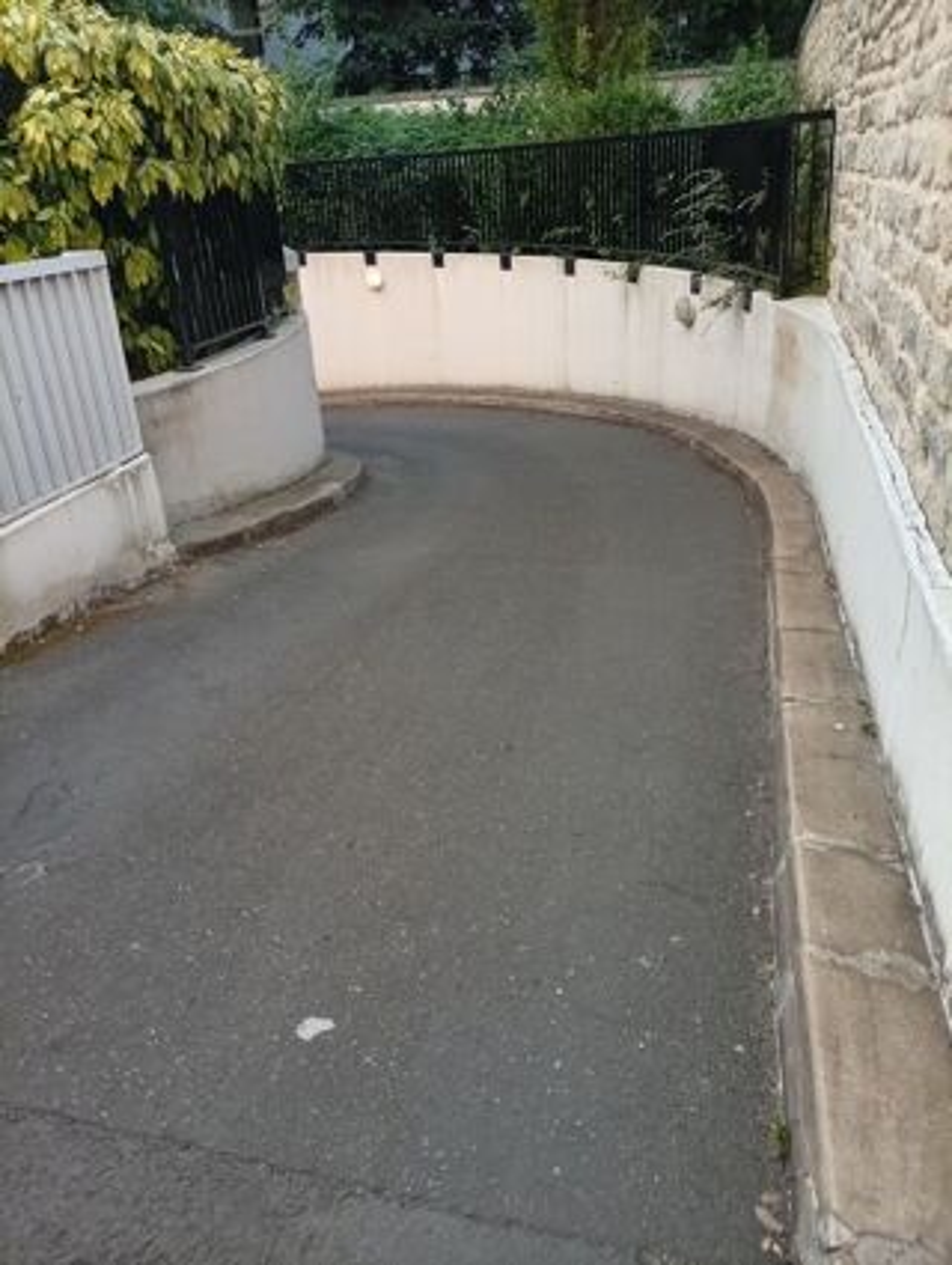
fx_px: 988
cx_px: 476
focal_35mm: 27
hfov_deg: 51.5
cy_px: 632
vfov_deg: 65.2
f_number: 1.8
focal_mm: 3.84
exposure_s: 1/100
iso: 93
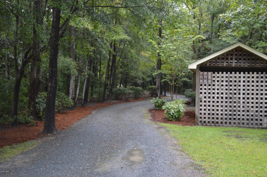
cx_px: 134
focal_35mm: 45
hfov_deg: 43.6
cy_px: 88
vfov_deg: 29.8
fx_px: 333
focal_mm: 30
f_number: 4.2
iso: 100
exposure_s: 1/13
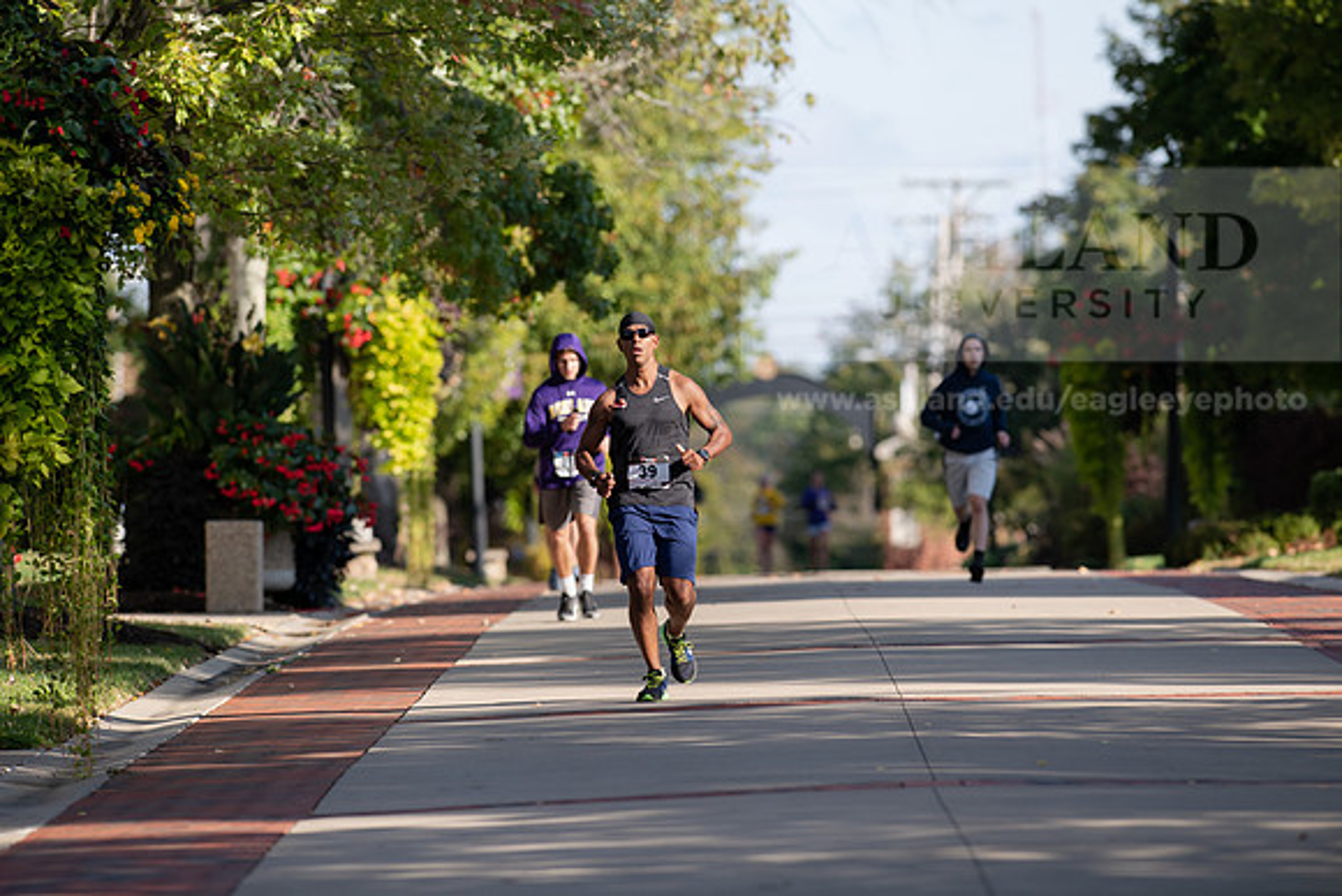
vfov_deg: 4.6
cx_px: 671
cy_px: 448
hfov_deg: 6.9
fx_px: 11185
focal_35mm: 300
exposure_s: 1/640
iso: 200
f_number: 4.5
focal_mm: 300
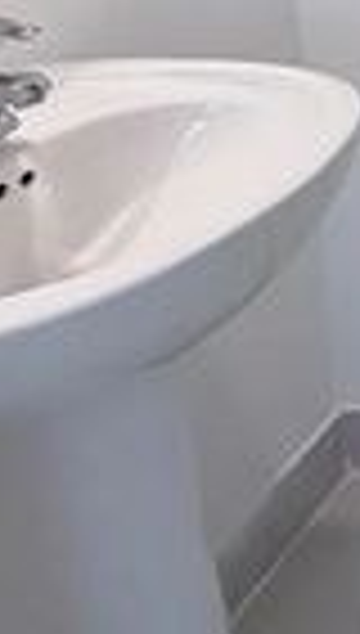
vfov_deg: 26.0
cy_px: -193
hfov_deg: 13.3
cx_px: 855
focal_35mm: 69
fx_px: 1163
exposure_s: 1/120
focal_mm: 2.22
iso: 200
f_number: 2.2
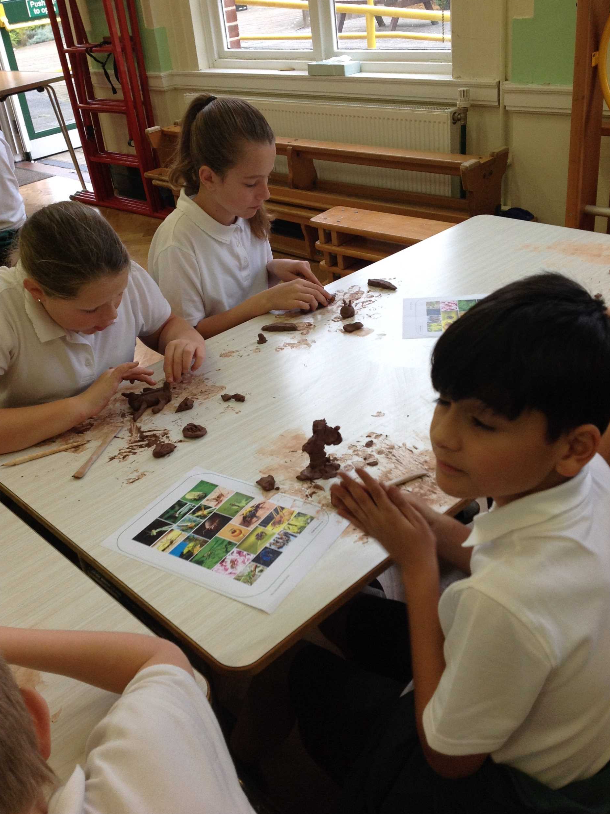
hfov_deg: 39.7
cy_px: 399
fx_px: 846
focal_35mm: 36
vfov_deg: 51.3
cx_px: 299
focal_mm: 4.28
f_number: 2.4
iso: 100
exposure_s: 1/100
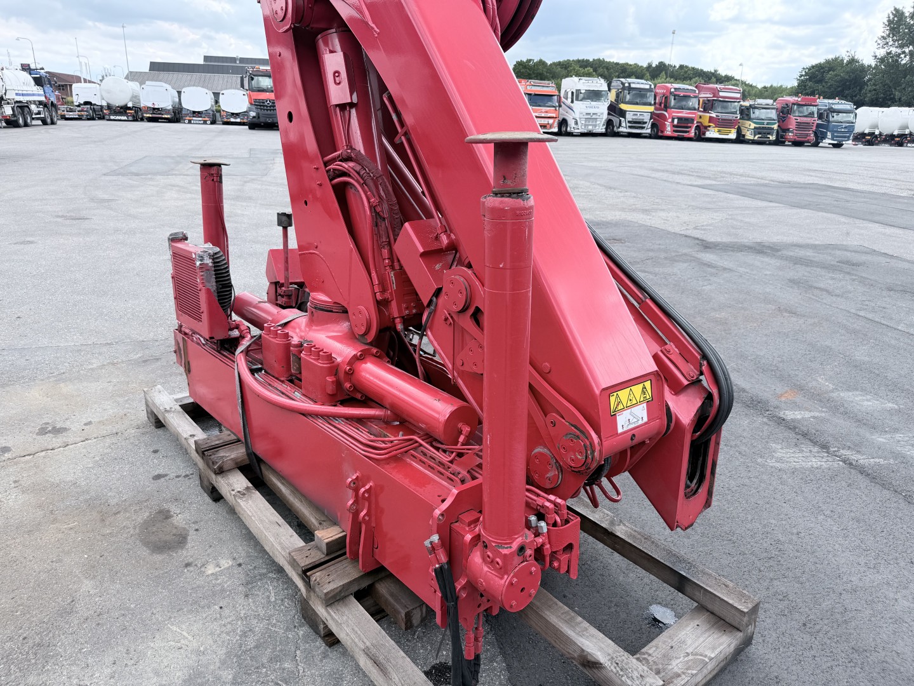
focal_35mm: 24
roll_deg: -3.2
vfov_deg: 56.8
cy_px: 343
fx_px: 634
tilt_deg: -19.7
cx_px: 457
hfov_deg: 71.6
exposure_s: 1/1139
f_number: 1.78
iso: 80
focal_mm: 6.76
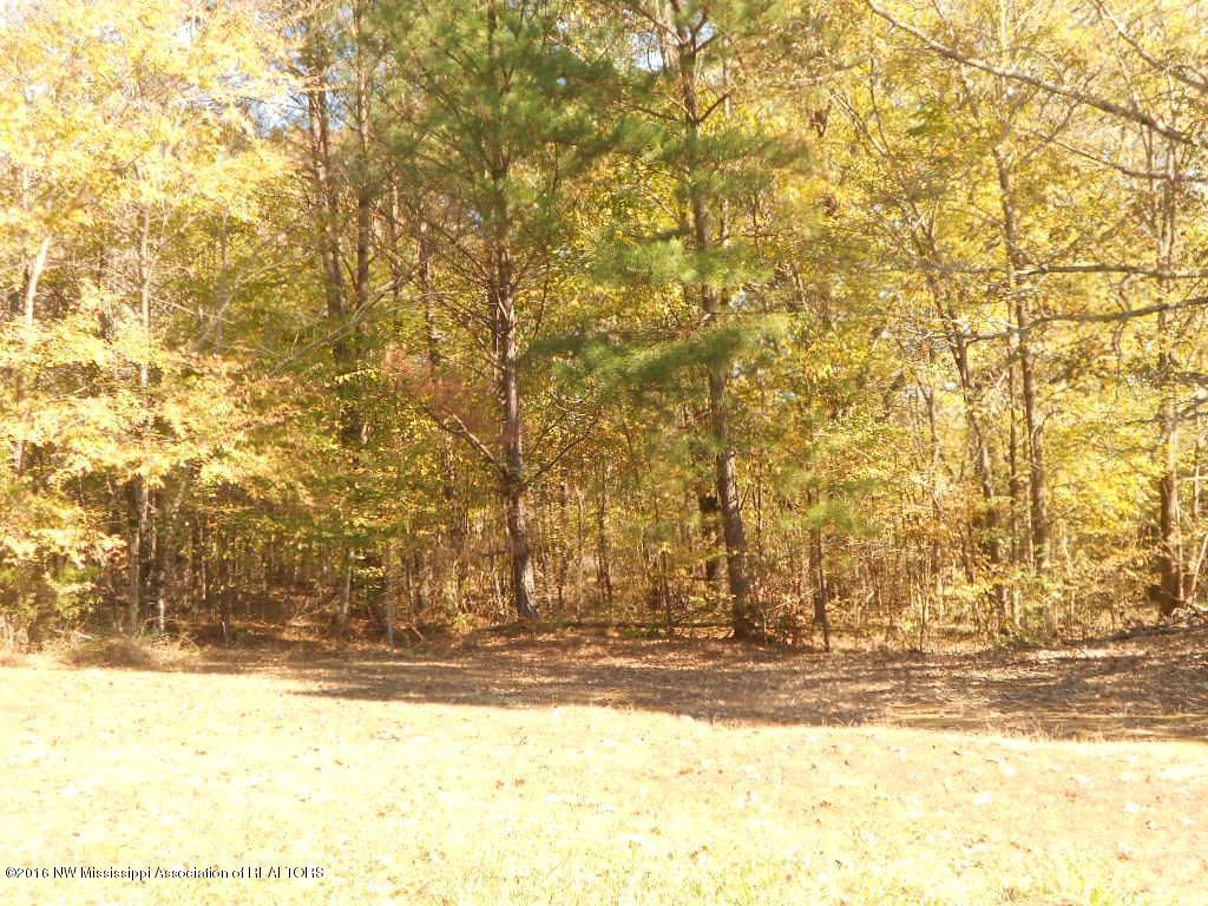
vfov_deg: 29.7
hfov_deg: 38.9
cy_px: 453
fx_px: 1710
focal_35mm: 49
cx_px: 604
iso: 80
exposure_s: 1/60
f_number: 4.5
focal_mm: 8.8
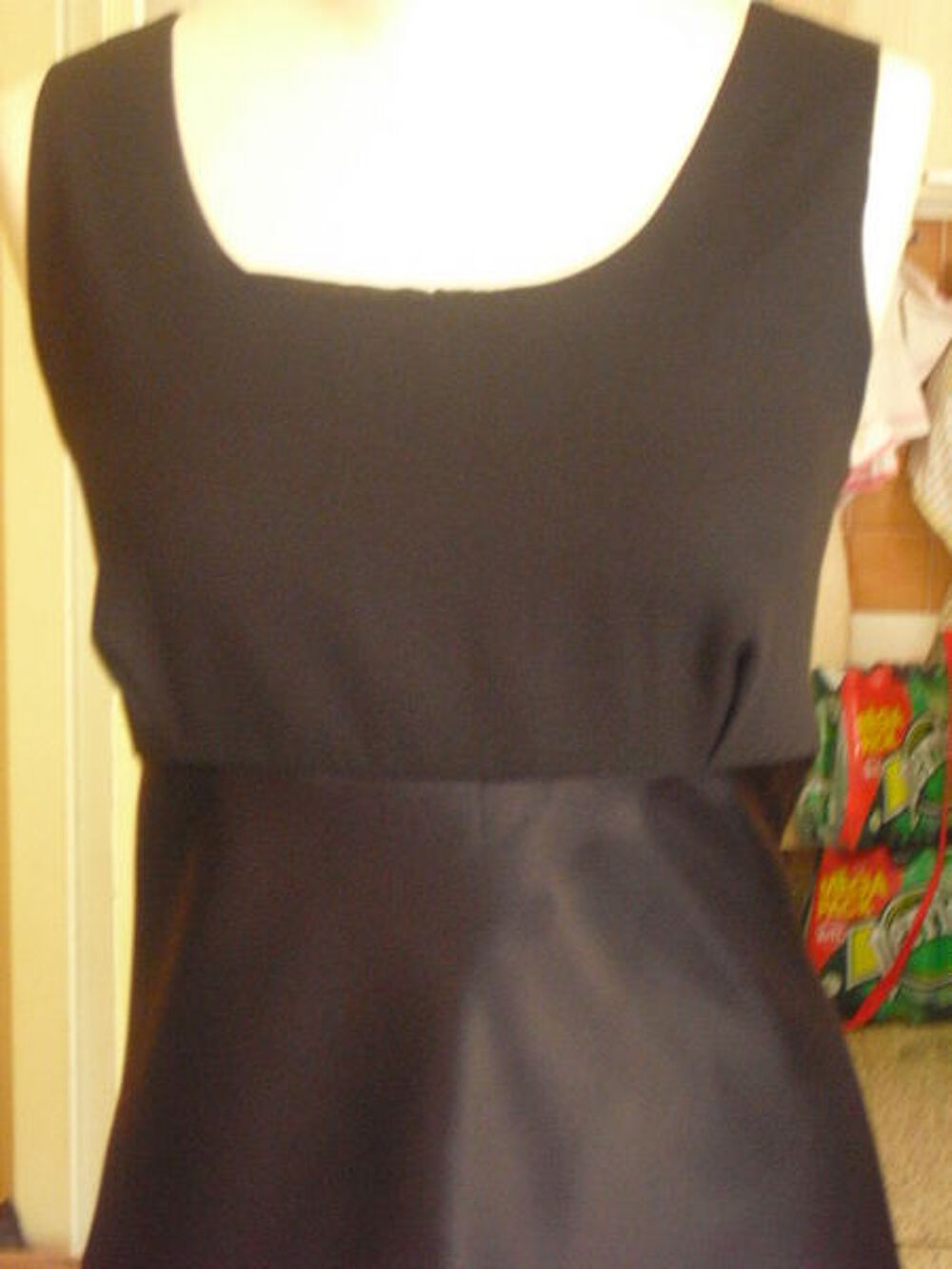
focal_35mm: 74
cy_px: 634
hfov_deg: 19.9
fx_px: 2713
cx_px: 476
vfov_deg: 26.3
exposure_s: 1/8
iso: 800
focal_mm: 13.1
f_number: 4.6
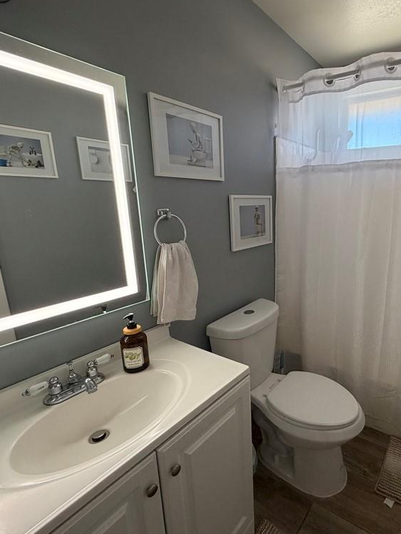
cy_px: 264
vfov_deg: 84.7
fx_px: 294
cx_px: 296
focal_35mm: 19
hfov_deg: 64.9
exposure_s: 1/120
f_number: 2.2
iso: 250
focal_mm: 2.22
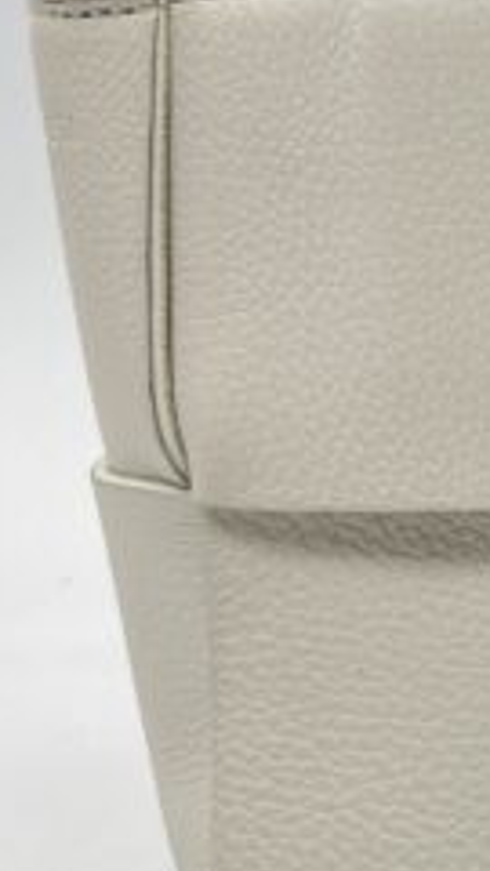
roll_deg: +1.0
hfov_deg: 9.3
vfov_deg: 17.5
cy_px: 142
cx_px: 1031
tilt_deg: -4.9
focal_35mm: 121
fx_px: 2795
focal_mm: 5.7
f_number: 1.5
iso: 40
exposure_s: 1/187
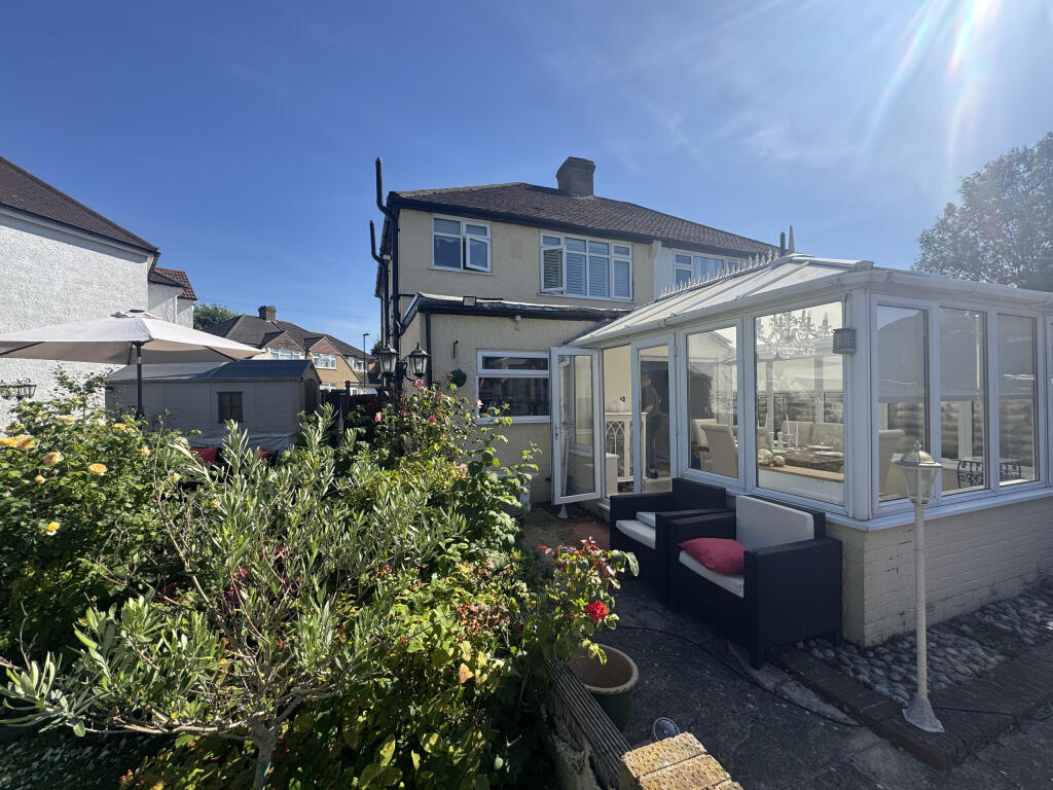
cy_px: 395
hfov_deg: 102.1
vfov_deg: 85.7
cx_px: 526
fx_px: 426
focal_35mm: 14
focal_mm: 2.22
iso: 50
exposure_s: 1/1110
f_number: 2.2
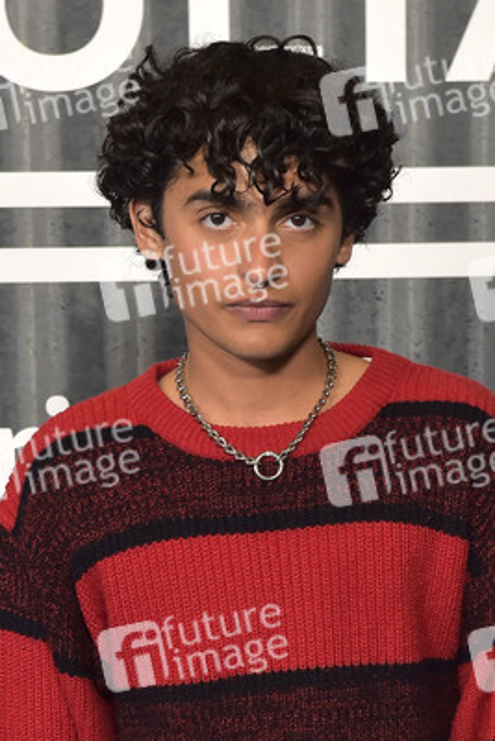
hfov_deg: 19.5
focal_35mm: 70
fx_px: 1442
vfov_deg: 28.8
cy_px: 370
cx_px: 248
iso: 2500
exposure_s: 1/250
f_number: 6.3
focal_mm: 70
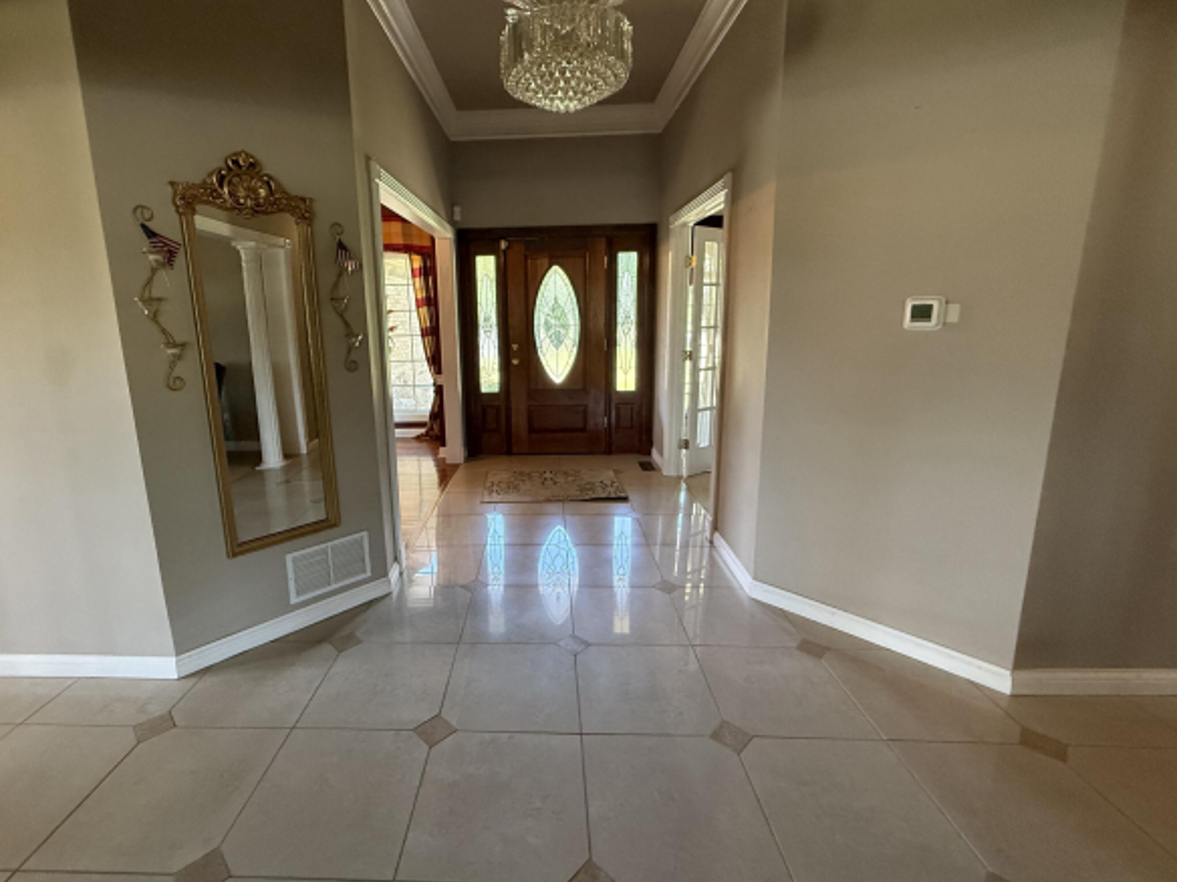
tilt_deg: -10.8
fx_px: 544
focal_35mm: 16
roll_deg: +1.5
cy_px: 415
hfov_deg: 94.1
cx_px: 525
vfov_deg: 78.0
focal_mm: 2.22
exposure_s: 1/120
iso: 500
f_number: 2.2
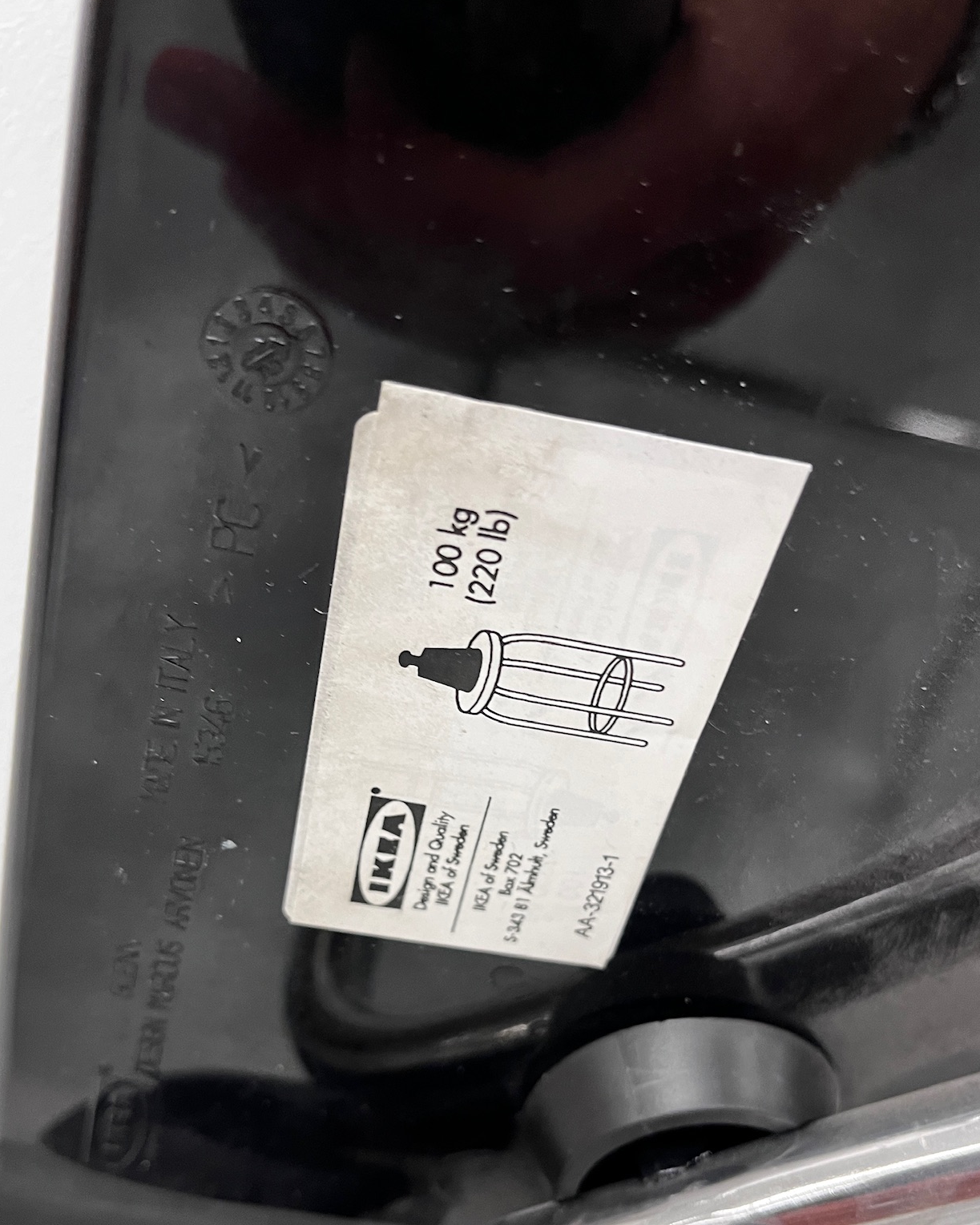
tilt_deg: -5.9
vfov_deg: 52.5
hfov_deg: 43.3
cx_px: 471
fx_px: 1233
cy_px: 738
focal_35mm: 34
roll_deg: -4.8
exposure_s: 1/50
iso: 160
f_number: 1.6
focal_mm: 5.1
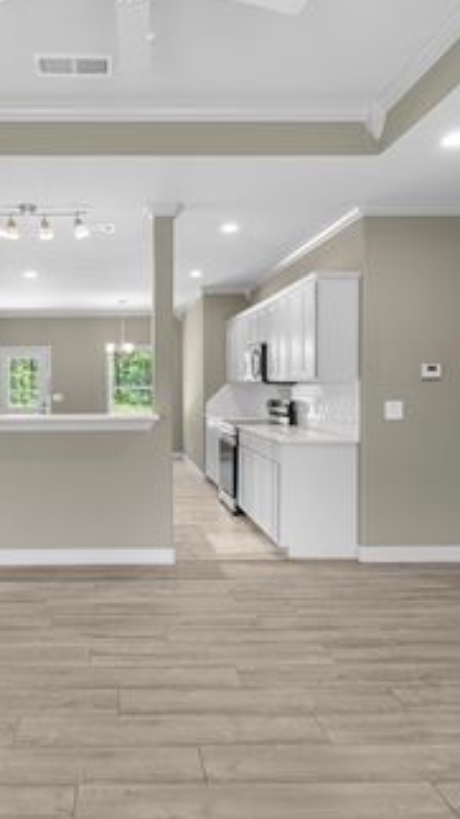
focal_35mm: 26
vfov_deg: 71.9
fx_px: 564
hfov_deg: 43.1
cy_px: 398
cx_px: 119
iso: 100
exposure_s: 1/4
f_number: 10
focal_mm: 16
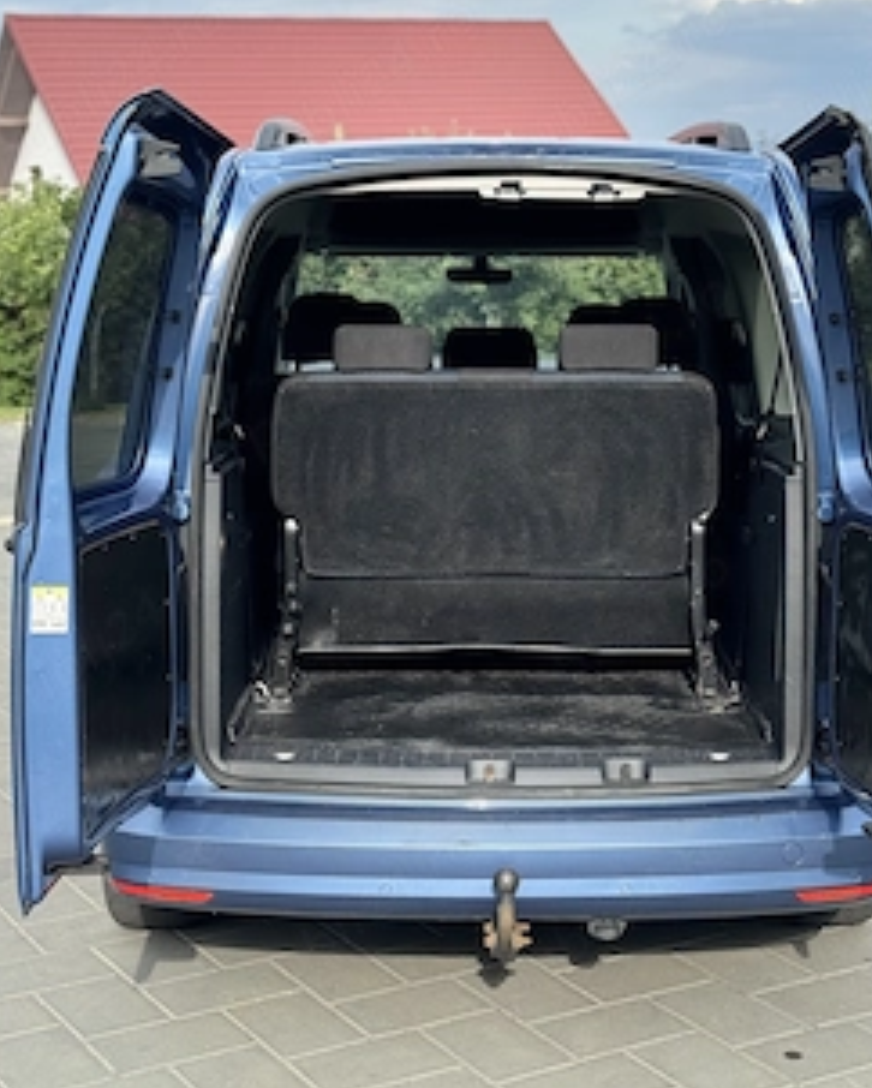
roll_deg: +2.2
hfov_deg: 24.6
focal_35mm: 62
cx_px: 486
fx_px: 1998
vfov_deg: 30.4
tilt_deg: -8.1
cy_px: 425
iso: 64
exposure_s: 1/2045
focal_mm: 6.76
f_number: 1.78
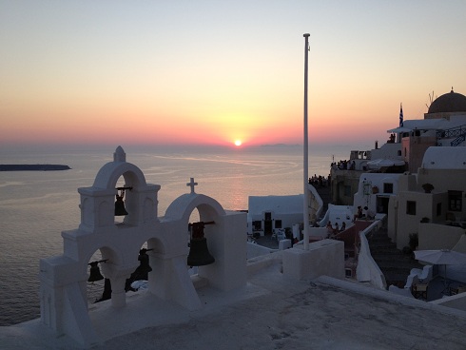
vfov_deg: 40.7
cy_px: 175
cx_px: 233
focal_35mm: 35
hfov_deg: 52.6
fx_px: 471
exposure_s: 1/198
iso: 64
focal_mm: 4.28
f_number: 2.4
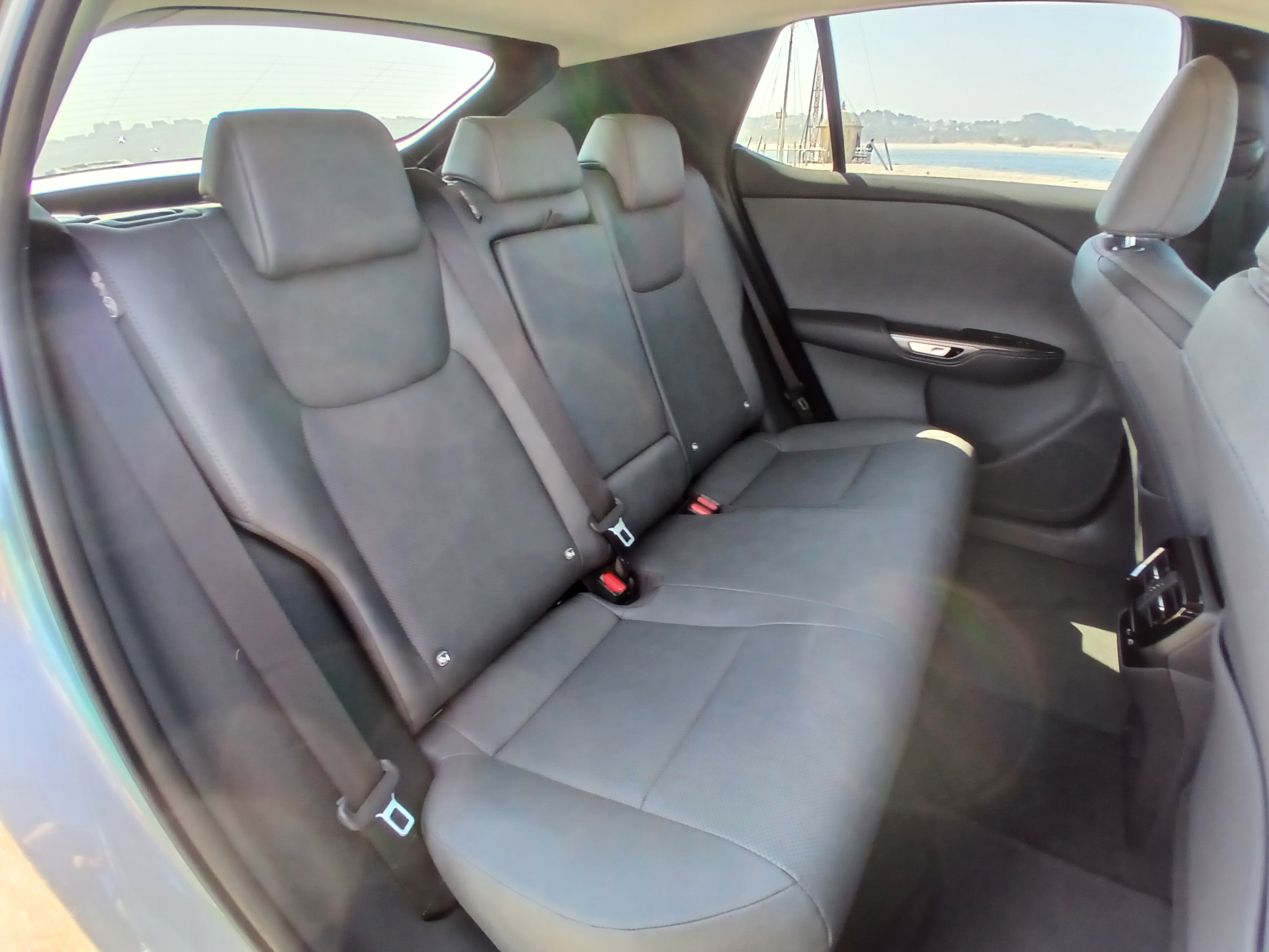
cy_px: 476
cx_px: 634
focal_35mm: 17
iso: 64
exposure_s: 1/50
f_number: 2.2
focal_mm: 1.4
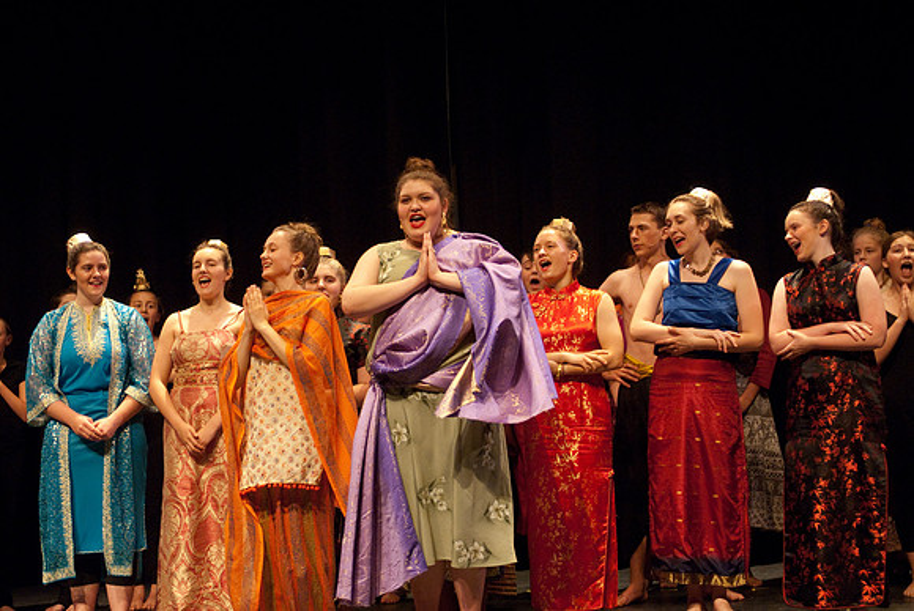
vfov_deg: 23.8
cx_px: 457
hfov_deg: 35.0
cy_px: 306
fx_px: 1449
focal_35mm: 57
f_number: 2.8
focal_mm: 38
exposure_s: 1/125
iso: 1000
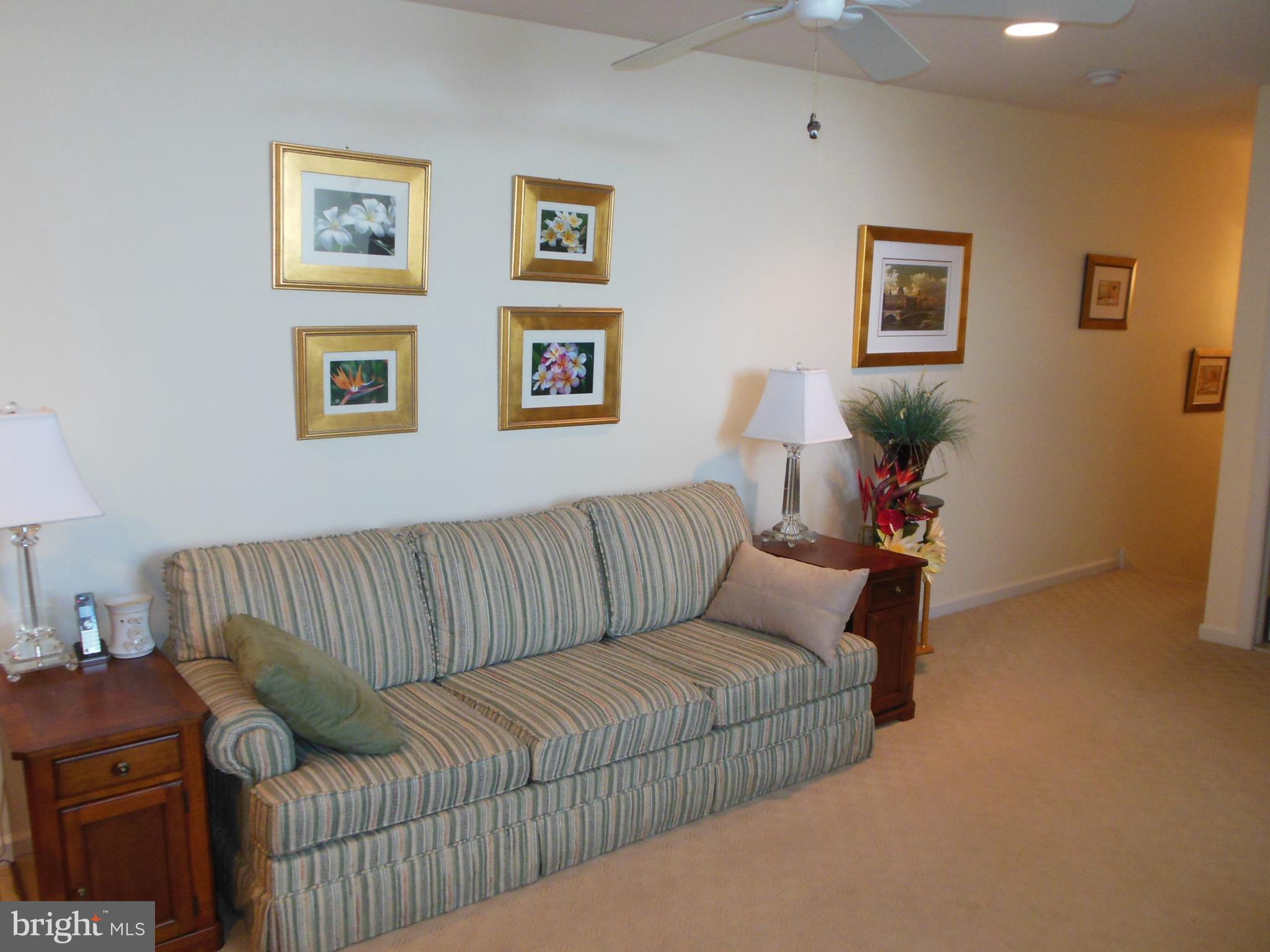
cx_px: 635
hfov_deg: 61.7
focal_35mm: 29
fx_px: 1064
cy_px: 476
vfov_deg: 48.2
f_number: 3.3
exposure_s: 1/30
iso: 500
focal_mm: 5.2
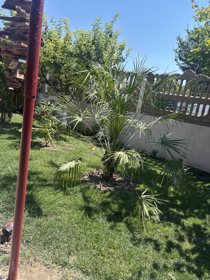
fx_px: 210
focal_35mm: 26
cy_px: 140
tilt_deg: -11.3
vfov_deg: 67.3
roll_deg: -10.3
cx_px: 105
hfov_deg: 53.1
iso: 50
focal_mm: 5.96
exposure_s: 1/1499
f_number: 1.6
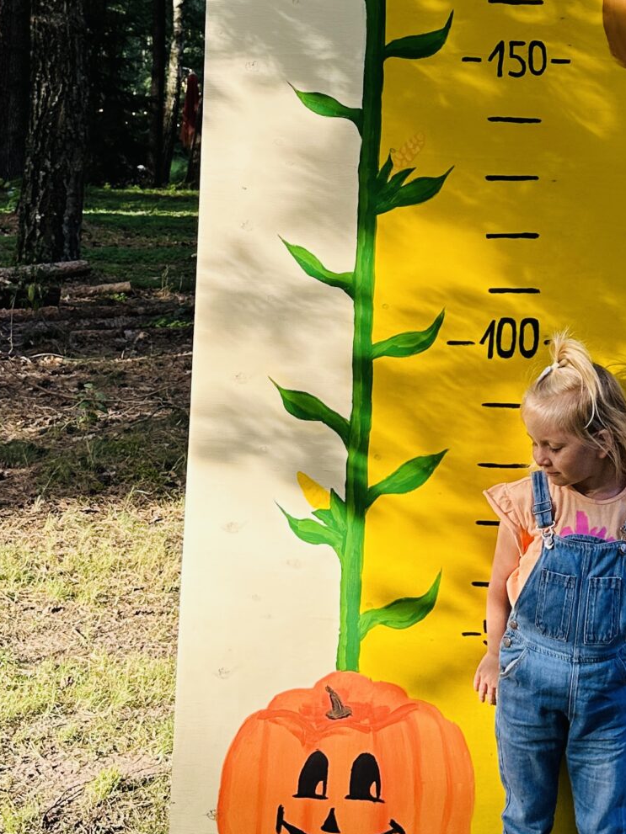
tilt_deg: -1.8
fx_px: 1495
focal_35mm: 62
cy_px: 189
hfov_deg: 23.2
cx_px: 535
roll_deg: -1.4
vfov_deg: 30.6
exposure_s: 1/458
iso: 80
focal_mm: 6.86
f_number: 1.78
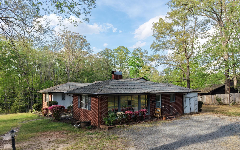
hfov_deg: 70.4
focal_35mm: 26
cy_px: 87
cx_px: 122
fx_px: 170
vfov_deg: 47.4
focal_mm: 8.67
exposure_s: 1/180
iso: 400
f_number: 1.8
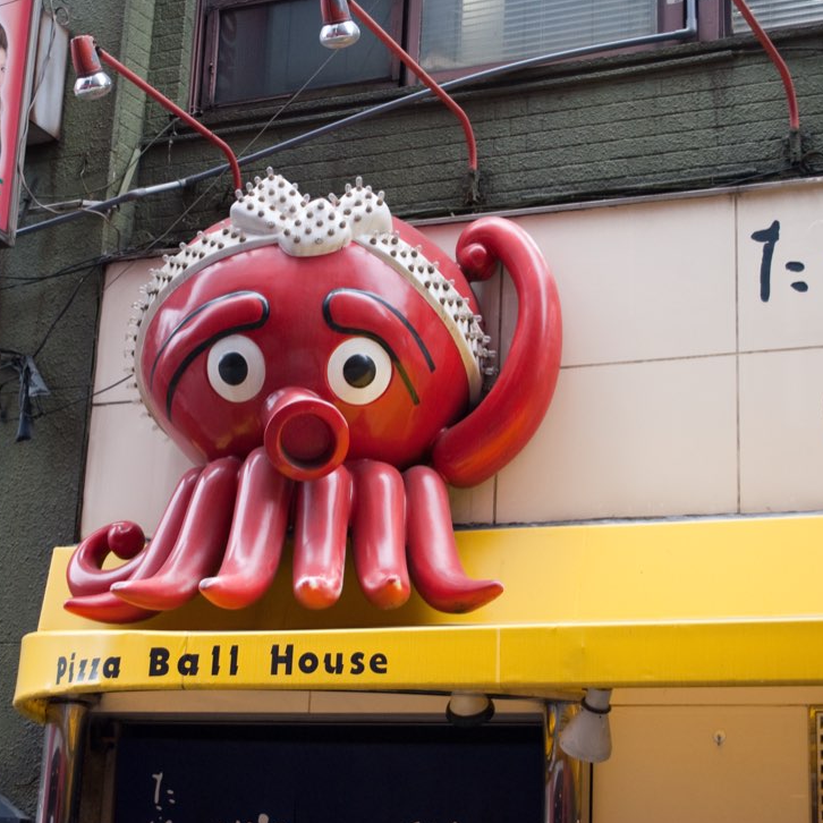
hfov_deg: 25.4
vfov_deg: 25.5
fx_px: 1820
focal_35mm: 68
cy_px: 410
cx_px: 280
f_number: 5.3
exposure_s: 1/30
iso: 220
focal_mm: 35
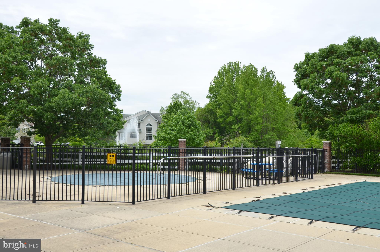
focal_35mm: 39
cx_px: 190
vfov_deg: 34.1
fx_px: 411
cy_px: 126
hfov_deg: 49.6
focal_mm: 26
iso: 125
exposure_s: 1/250
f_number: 8
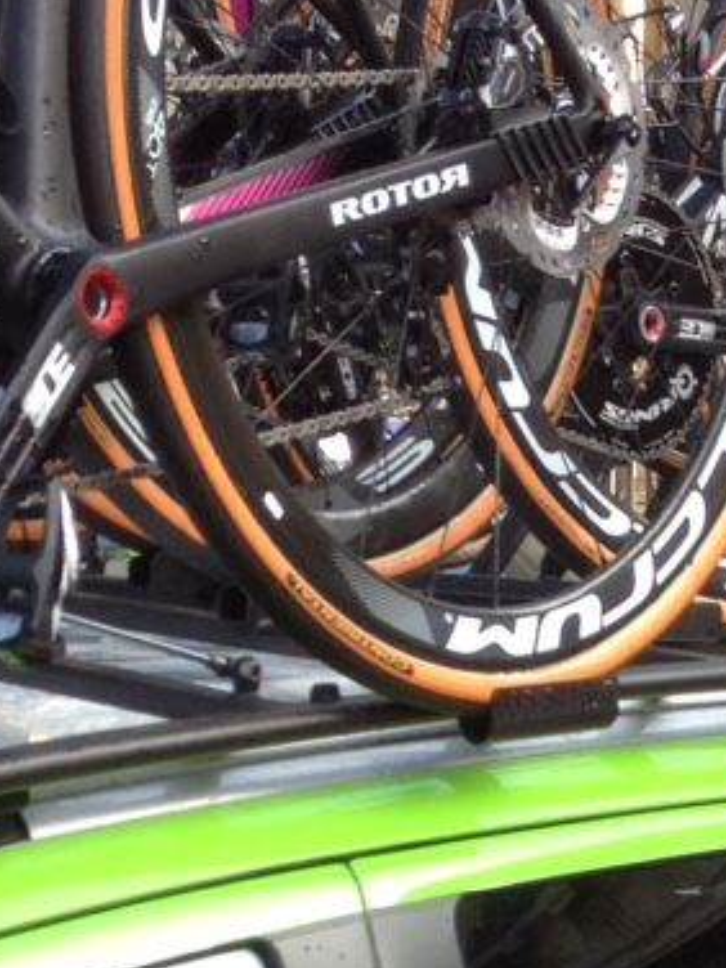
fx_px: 3328
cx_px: 641
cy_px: 1187
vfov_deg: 15.9
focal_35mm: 119
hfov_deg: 12.4
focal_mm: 4.28
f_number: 2.4
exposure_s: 1/264
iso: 50
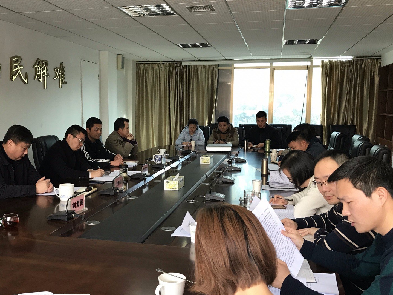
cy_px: 162
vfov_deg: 36.8
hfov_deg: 47.5
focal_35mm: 39
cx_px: 153
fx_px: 443
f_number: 1.8
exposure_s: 1/33
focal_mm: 3.99
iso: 25
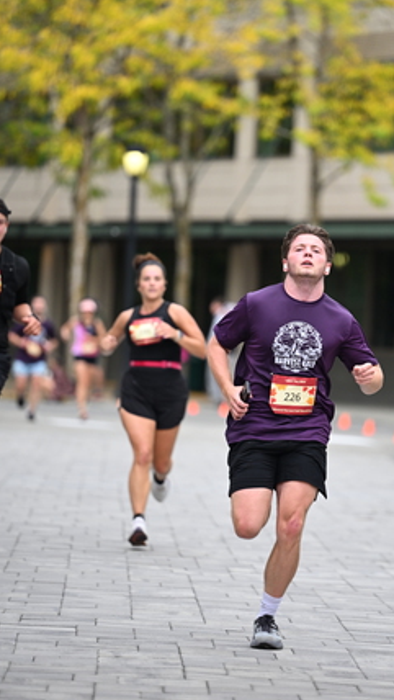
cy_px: 337
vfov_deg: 9.4
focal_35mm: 229
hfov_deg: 5.3
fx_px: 4250
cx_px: 275
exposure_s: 1/2000
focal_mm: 170
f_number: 2.8
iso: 640
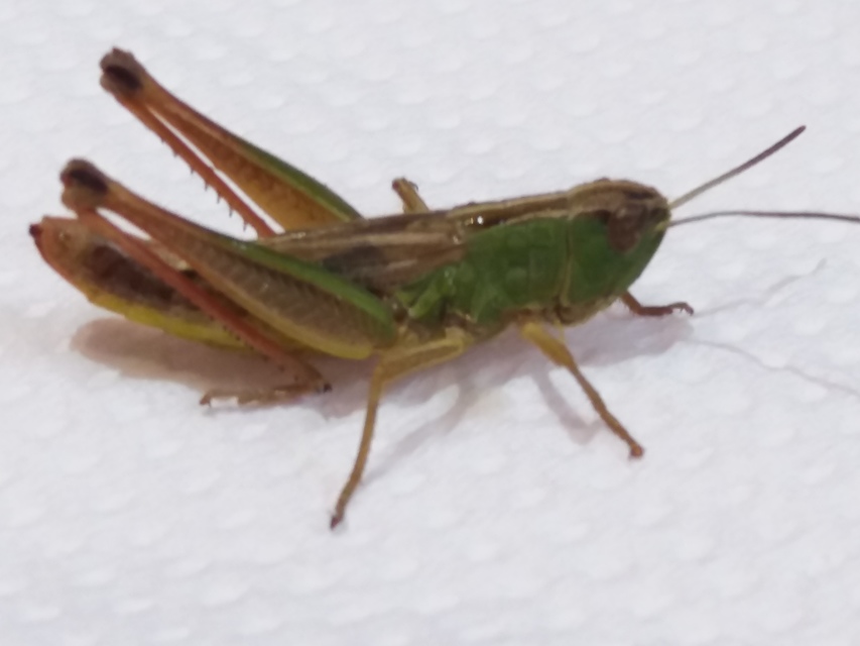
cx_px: 430
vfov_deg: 49.8
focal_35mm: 28
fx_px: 696
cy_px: 323
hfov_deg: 63.4
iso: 100
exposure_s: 1/33
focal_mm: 3.7
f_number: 1.9
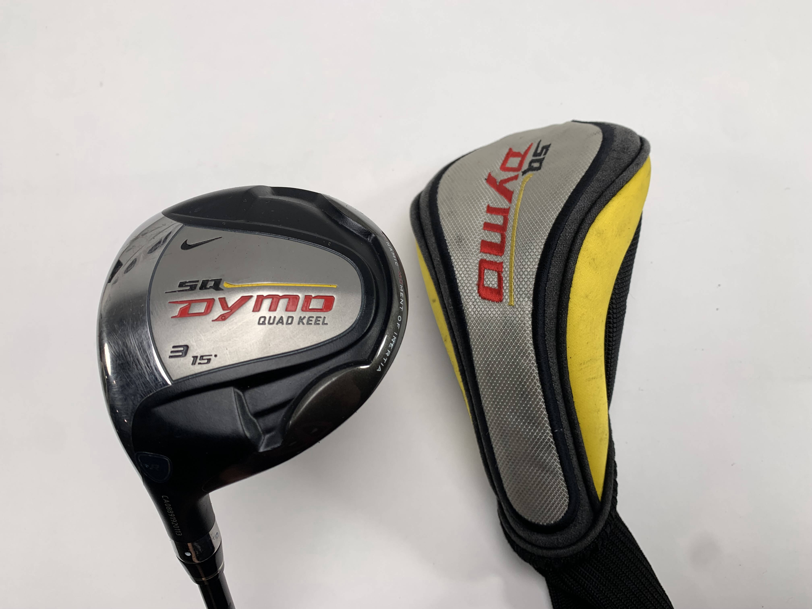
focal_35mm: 26
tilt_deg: -76.8
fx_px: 610
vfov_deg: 53.1
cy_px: 304
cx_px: 406
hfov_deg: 67.3
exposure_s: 1/161
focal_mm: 4.25
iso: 25
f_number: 1.8
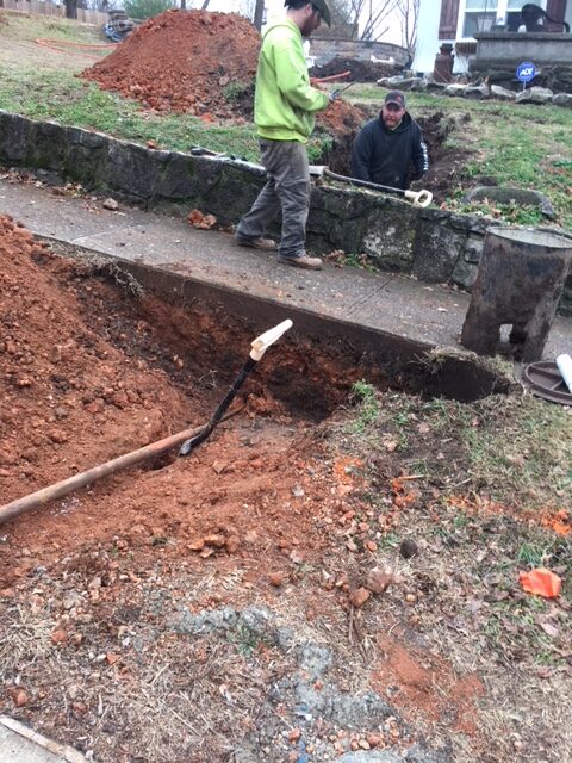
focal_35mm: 29
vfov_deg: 61.7
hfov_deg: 48.2
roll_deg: -1.4
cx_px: 286
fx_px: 639
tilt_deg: -19.9
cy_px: 382
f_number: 2.2
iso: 40
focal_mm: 4.15
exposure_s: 1/120
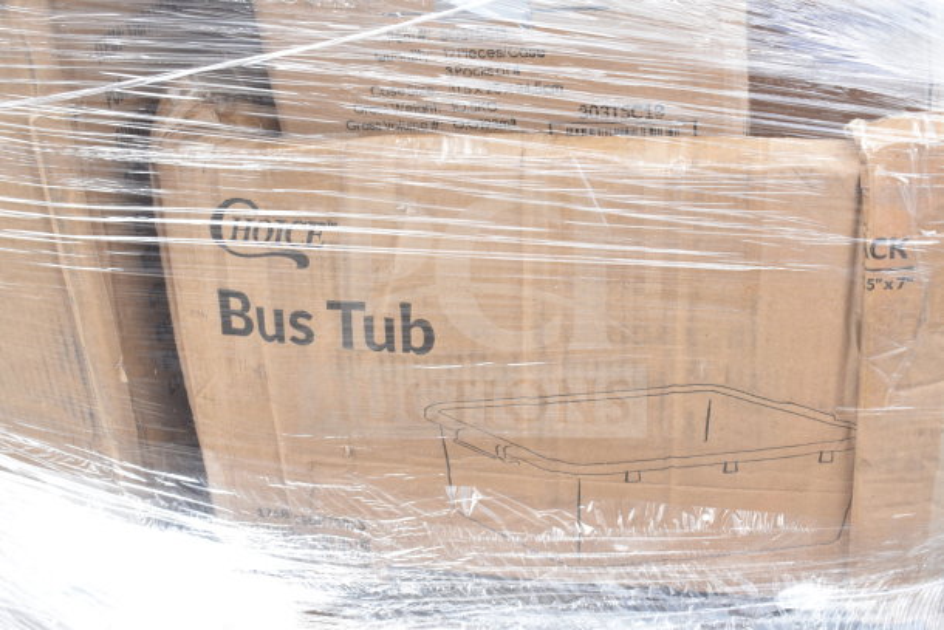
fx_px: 1141
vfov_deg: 30.9
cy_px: 315
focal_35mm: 44
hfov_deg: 45.0
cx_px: 472
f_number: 5.6
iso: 200
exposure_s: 1/125
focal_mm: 29
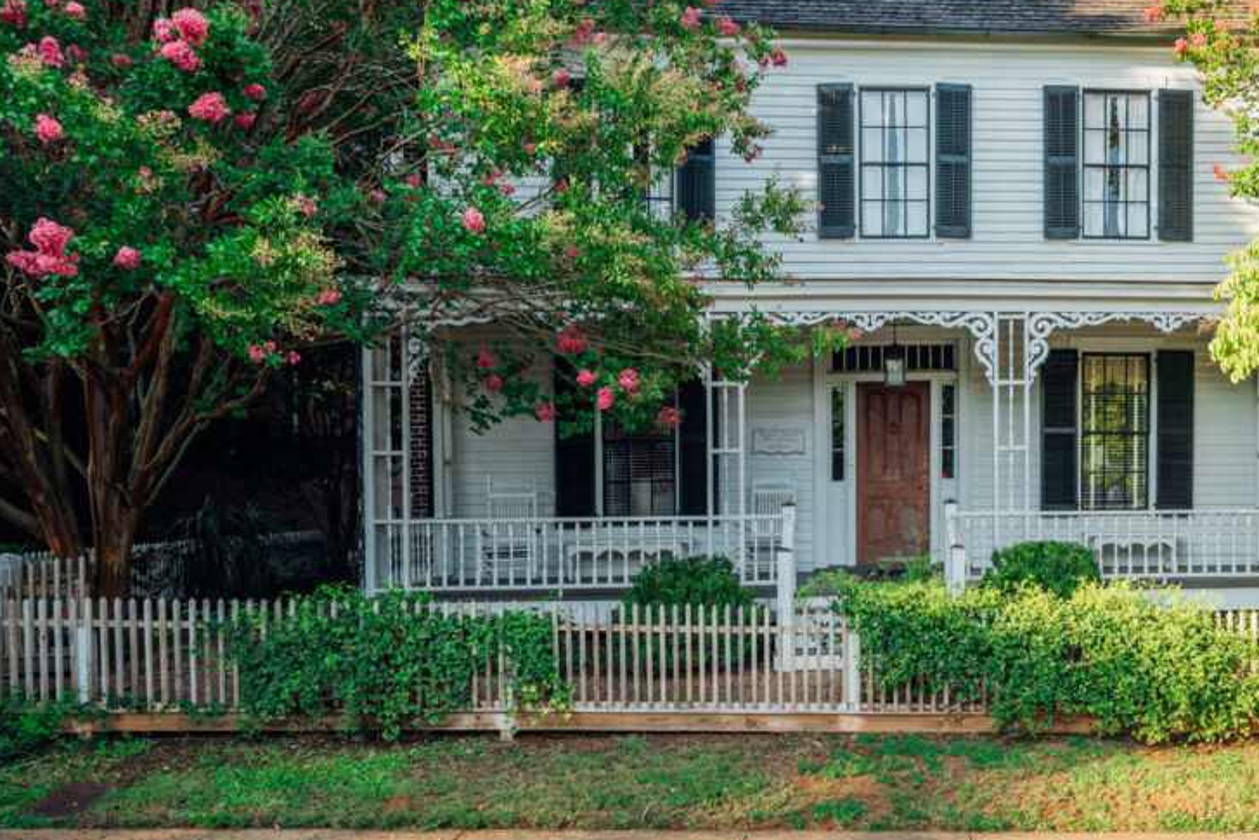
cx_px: 854
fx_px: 1129
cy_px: 294
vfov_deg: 40.4
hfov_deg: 56.9
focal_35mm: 32
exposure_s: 1/320
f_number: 2.8
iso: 100
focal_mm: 22.9
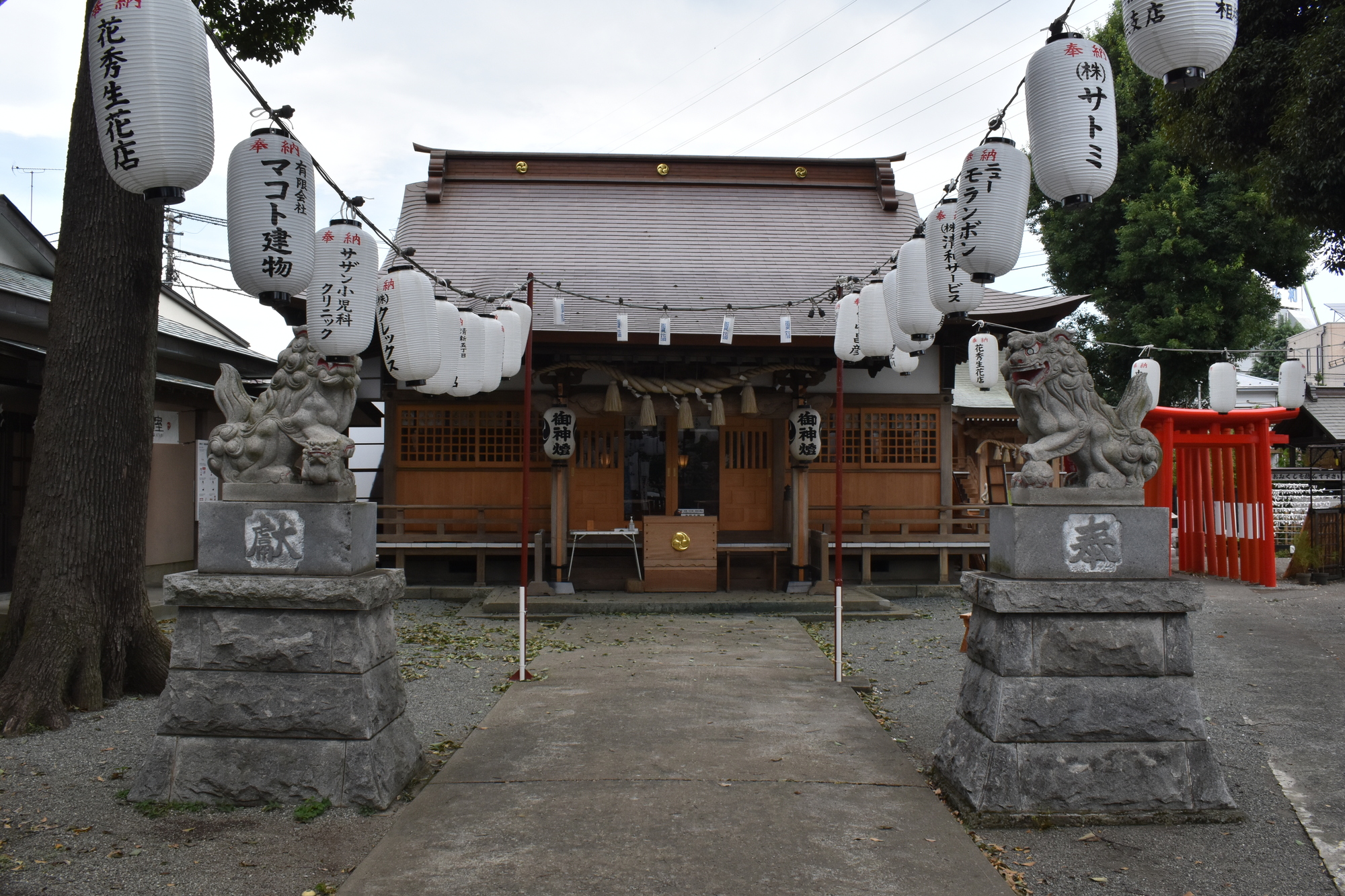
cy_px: 448
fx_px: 1177
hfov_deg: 59.5
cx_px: 672
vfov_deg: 41.7
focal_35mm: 32
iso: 400
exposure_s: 1/160
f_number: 13
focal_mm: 21
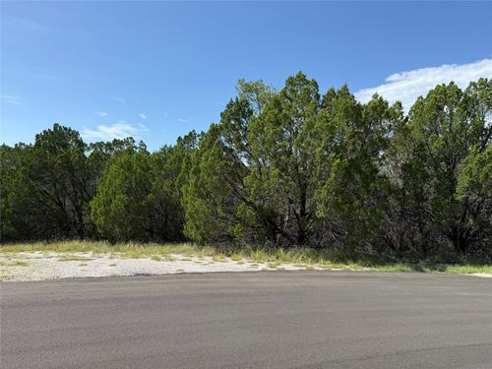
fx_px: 341
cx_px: 246
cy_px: 184
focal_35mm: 24
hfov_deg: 71.6
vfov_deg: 56.8
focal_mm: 6.76
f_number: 1.78
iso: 80
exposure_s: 1/4167
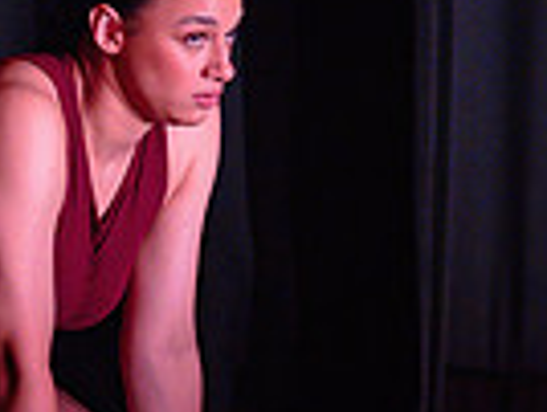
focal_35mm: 436
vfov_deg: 3.4
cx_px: 592
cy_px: 10
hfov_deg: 4.5
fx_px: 6902
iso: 1250
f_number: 1.4
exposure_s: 1/400
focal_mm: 105
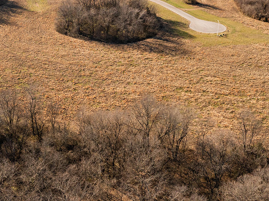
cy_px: 63
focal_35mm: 51
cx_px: 95
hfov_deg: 37.2
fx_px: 396
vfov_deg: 28.3
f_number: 2.8
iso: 330
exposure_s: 1/320
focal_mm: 12.29
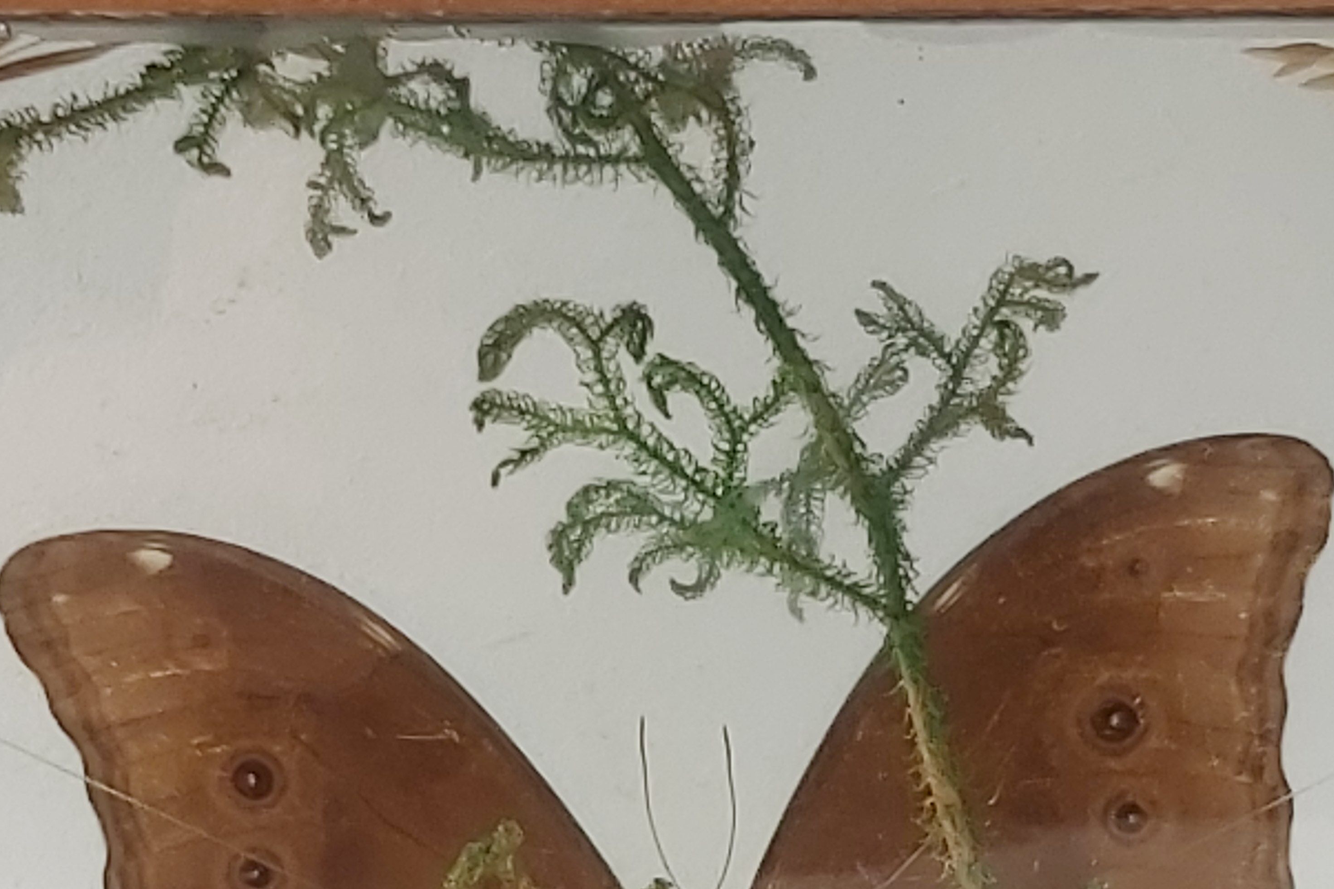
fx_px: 1371
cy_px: 827
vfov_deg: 33.7
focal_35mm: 37
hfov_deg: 51.9
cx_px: 660
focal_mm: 3.92
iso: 64
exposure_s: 1/3924
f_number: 1.7
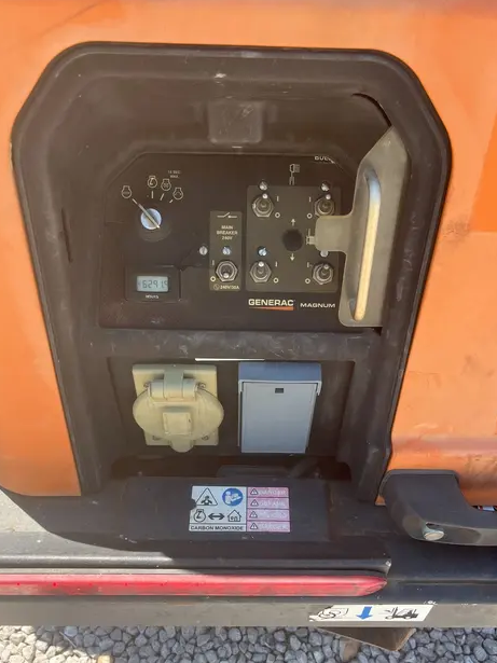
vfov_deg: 58.2
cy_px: 365
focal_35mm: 31
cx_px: 265
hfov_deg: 45.4
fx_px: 594
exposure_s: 1/608
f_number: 1.6
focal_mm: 5.1
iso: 50
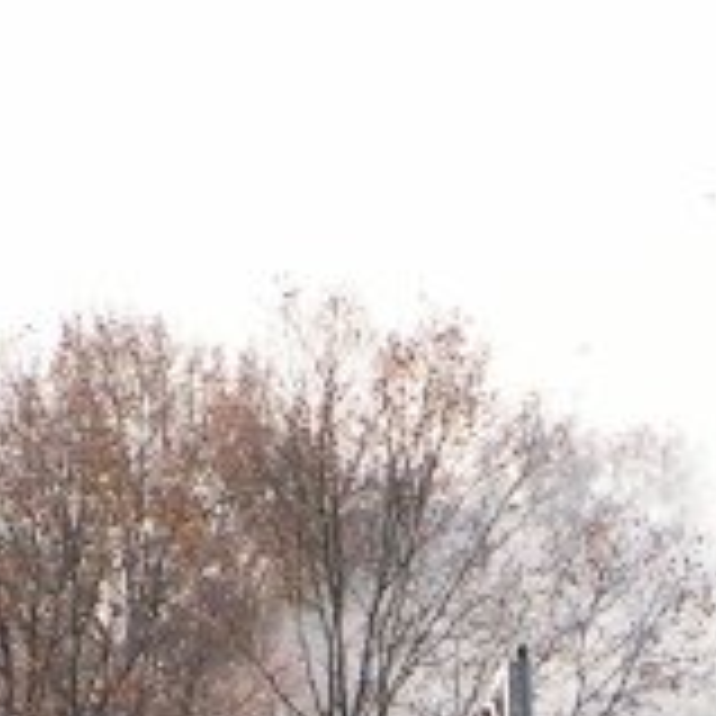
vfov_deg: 2.9
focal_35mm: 604
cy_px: 1297
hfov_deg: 2.9
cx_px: 716
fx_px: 14134
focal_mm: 20.9
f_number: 5
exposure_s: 1/200
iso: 50
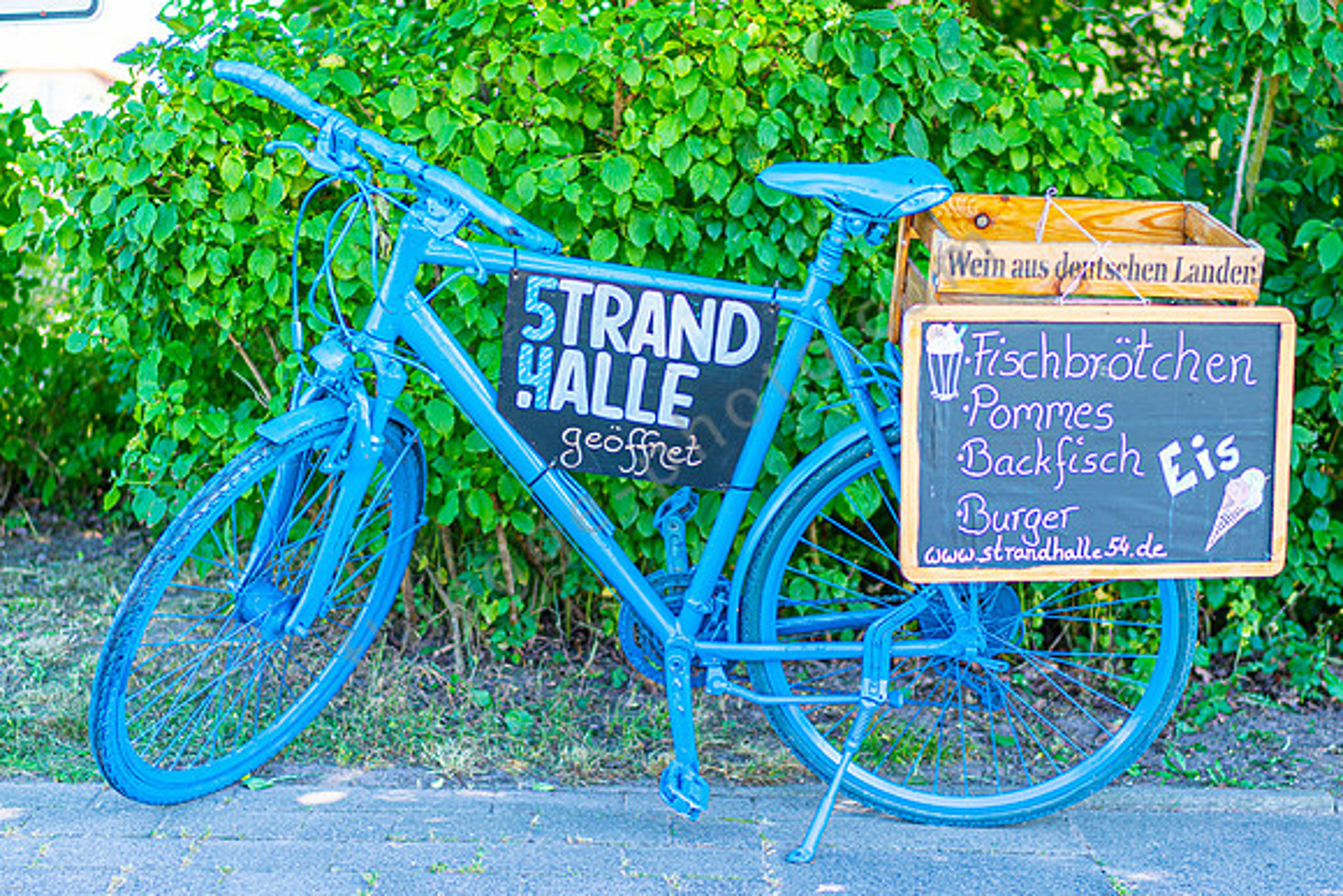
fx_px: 1940
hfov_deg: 38.2
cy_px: 448
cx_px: 672
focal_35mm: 52
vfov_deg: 26.0
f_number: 1.4
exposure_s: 1/400
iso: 100
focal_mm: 35
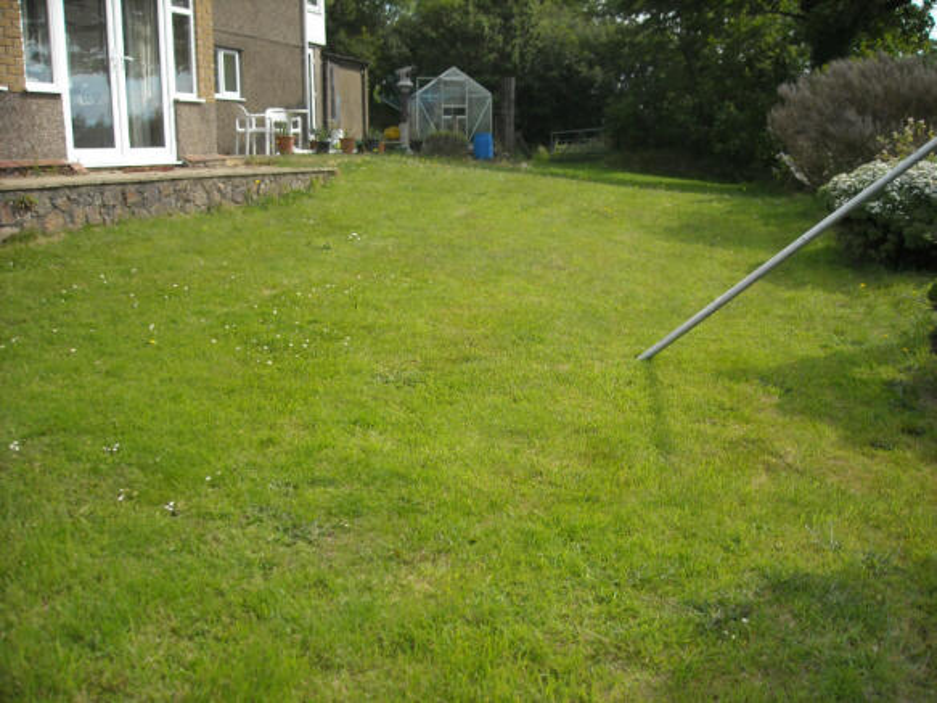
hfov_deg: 52.6
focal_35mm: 35
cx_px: 468
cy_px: 352
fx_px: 947
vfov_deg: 40.7
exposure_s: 1/168
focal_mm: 5.7
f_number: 5.6
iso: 64
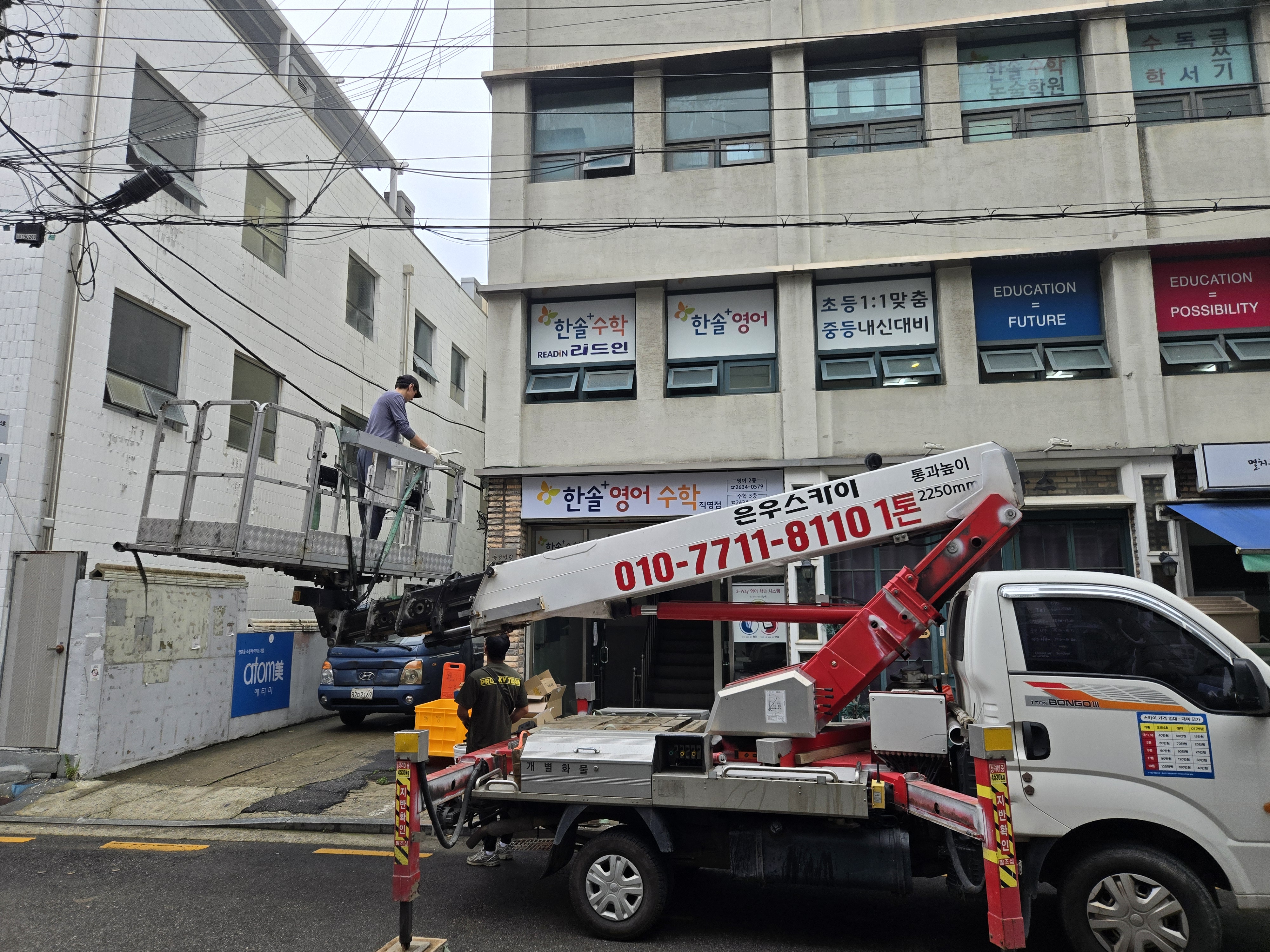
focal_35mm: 23
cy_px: 476
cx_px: 635
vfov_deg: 58.9
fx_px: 844
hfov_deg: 73.9
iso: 80
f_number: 1.8
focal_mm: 5.4
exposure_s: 1/989
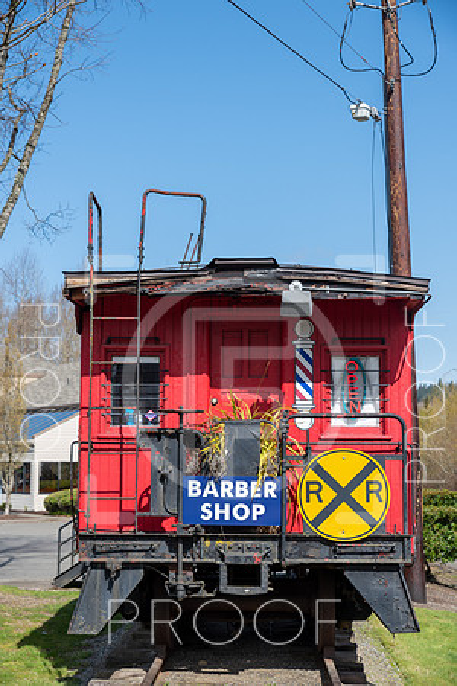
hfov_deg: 22.6
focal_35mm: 60
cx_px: 228
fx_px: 1142
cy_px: 343
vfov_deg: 33.4
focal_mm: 60
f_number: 7.1
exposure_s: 1/500
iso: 100
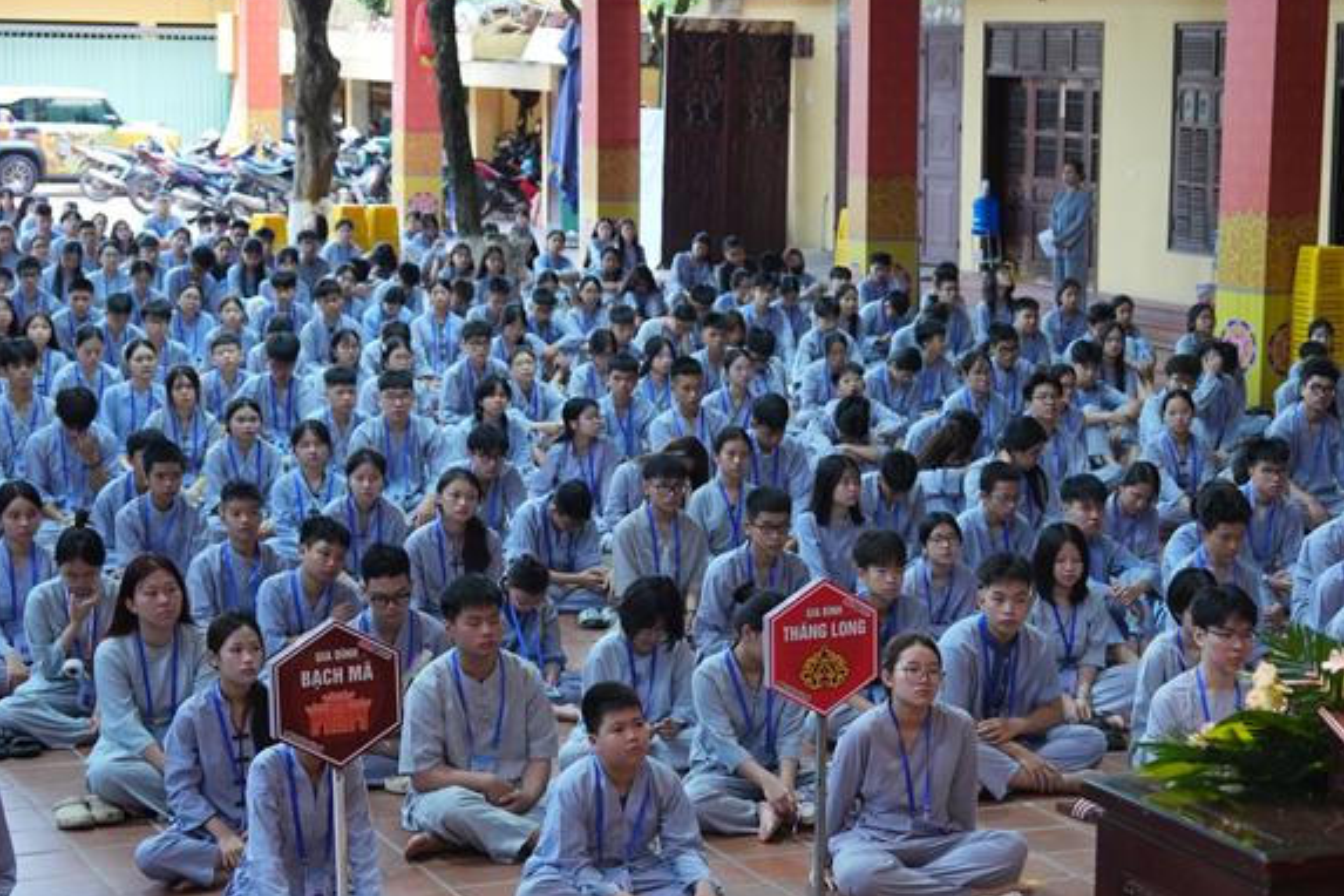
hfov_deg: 22.6
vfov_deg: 15.2
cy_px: 530
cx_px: 840
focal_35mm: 90
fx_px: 3360
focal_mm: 43
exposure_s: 1/125
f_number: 3.2
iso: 1250
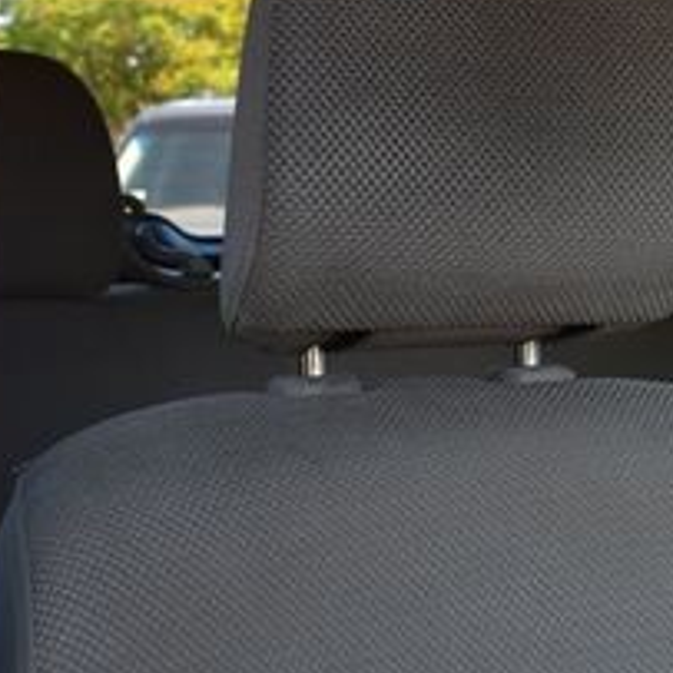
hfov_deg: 17.2
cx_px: 534
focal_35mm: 100
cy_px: 444
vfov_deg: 17.3
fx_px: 2207
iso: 400
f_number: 9
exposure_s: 1/100
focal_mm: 25
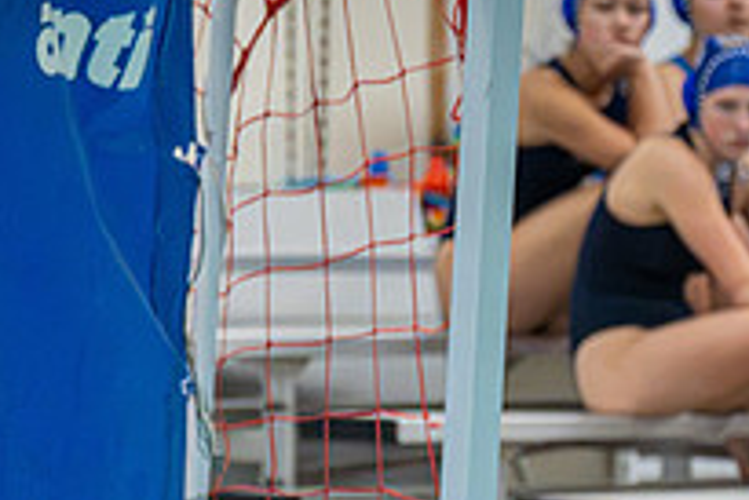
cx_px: 72
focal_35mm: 510
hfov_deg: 4.0
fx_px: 10618
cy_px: 506
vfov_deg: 2.7
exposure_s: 1/1000
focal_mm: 150
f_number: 4
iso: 11400
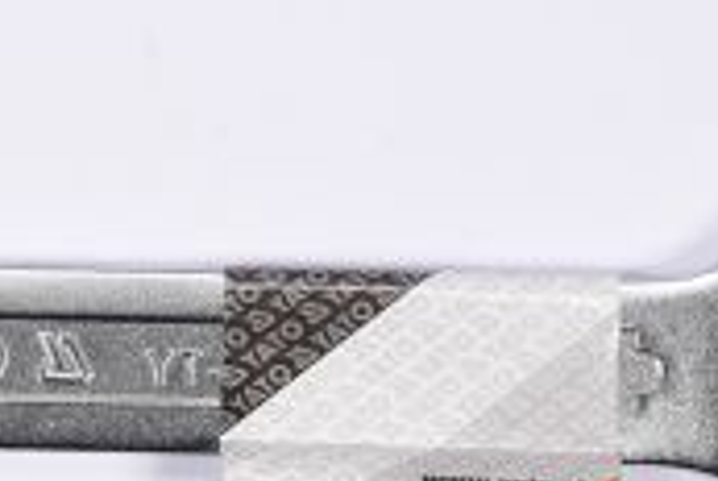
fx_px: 4267
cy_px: 352
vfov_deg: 6.5
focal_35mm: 214
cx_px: 68
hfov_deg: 9.6
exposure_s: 1/125
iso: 250
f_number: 16
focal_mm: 45
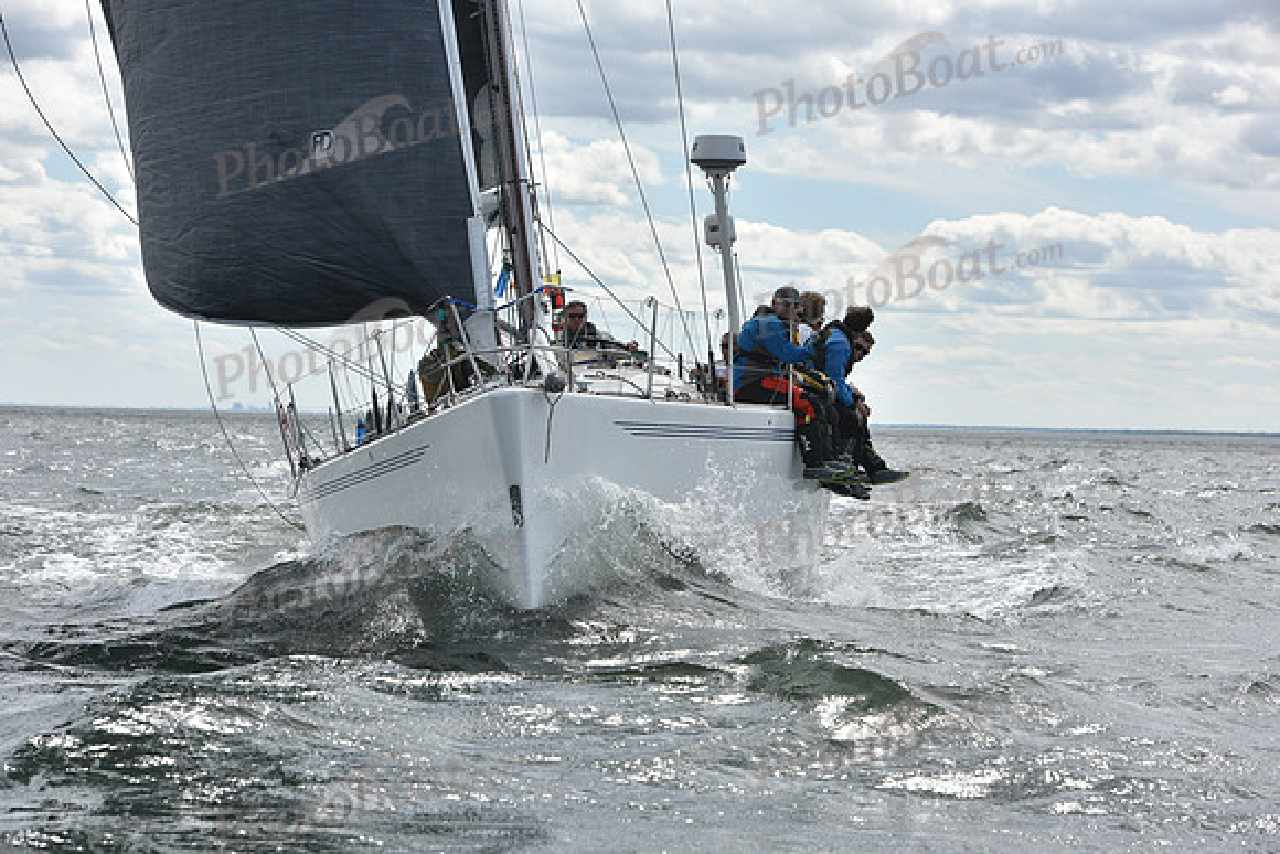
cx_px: 640
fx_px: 4339
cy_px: 427
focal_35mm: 122
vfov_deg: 11.2
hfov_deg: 16.8
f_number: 9
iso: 320
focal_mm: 122
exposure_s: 1/1000
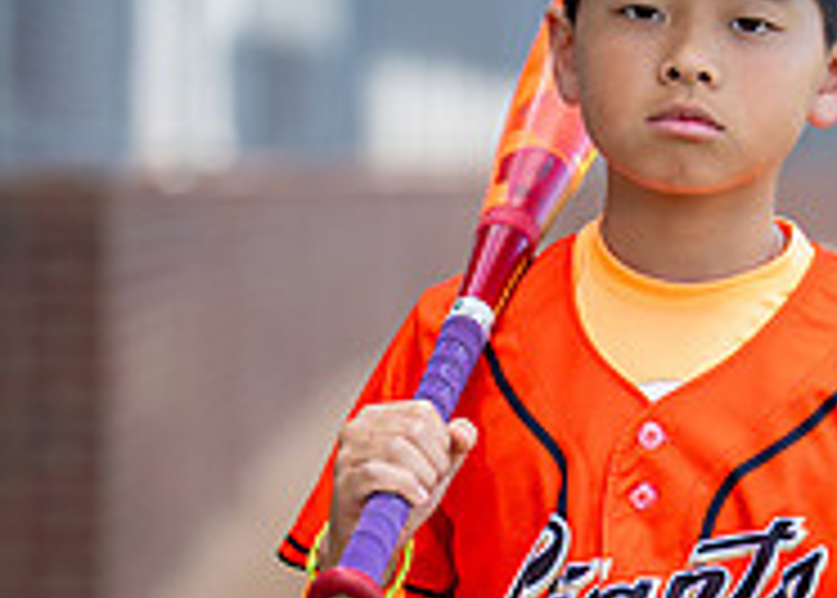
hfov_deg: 11.4
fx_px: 4162
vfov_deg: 8.2
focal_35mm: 175
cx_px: 727
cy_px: 400
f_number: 1.2
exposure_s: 1/2000
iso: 125
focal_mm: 50
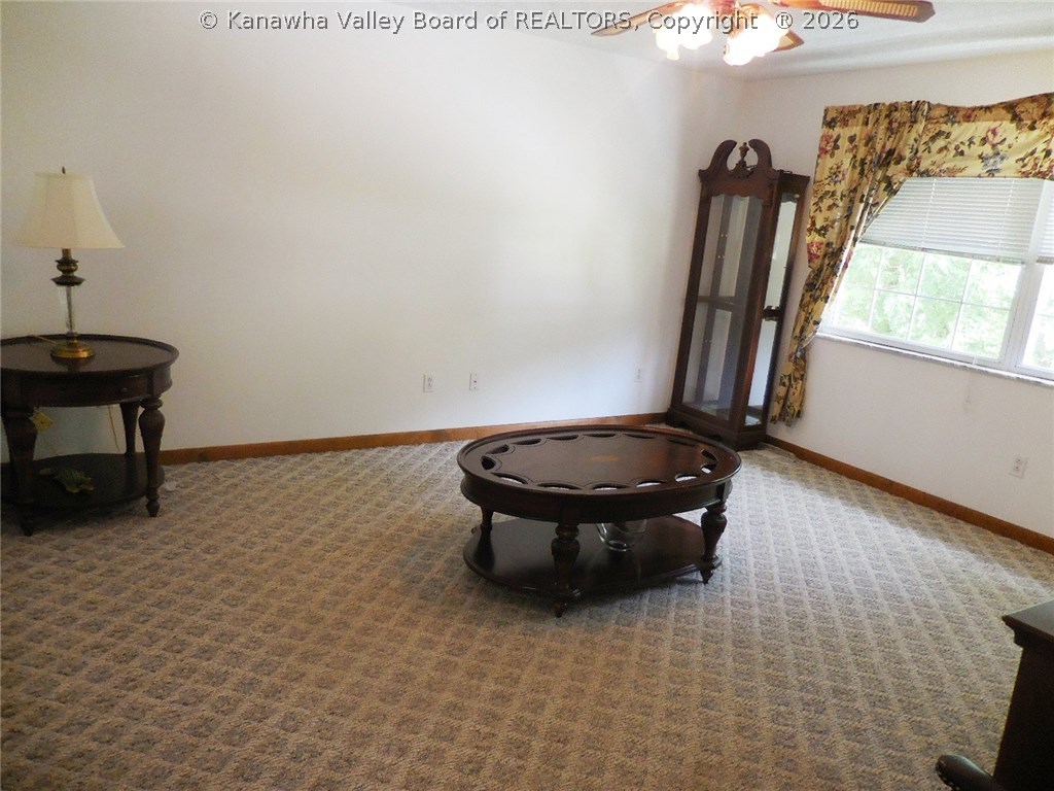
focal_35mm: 25
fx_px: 761
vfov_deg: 54.9
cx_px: 527
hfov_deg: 69.4
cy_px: 396
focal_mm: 4.5
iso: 220
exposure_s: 1/30
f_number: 3.3
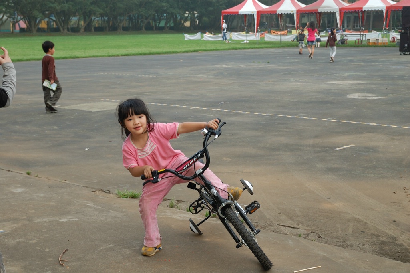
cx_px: 205
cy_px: 136
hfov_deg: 33.4
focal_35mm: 60
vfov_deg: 22.6
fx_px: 683
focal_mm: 40
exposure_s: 1/125
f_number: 5.6
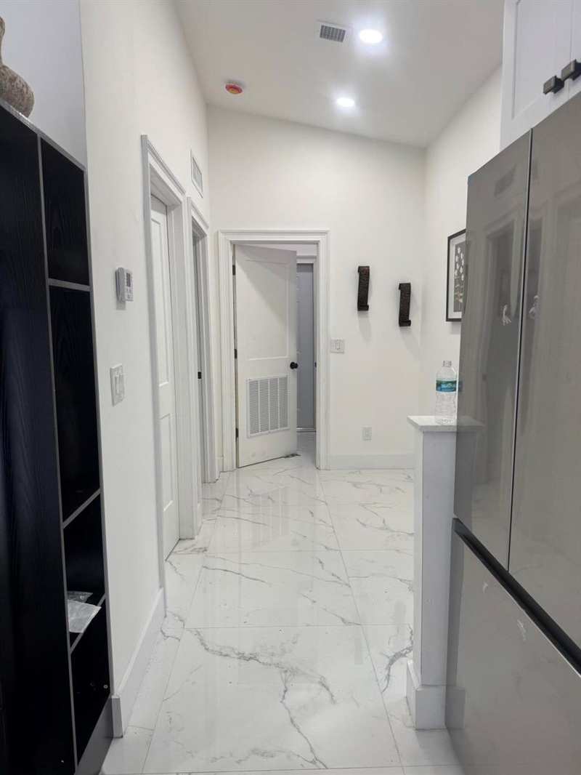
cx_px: 290
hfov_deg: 56.8
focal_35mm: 24
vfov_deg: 71.6
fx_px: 537
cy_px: 388
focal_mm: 6.76
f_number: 1.78
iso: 80
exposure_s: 1/120
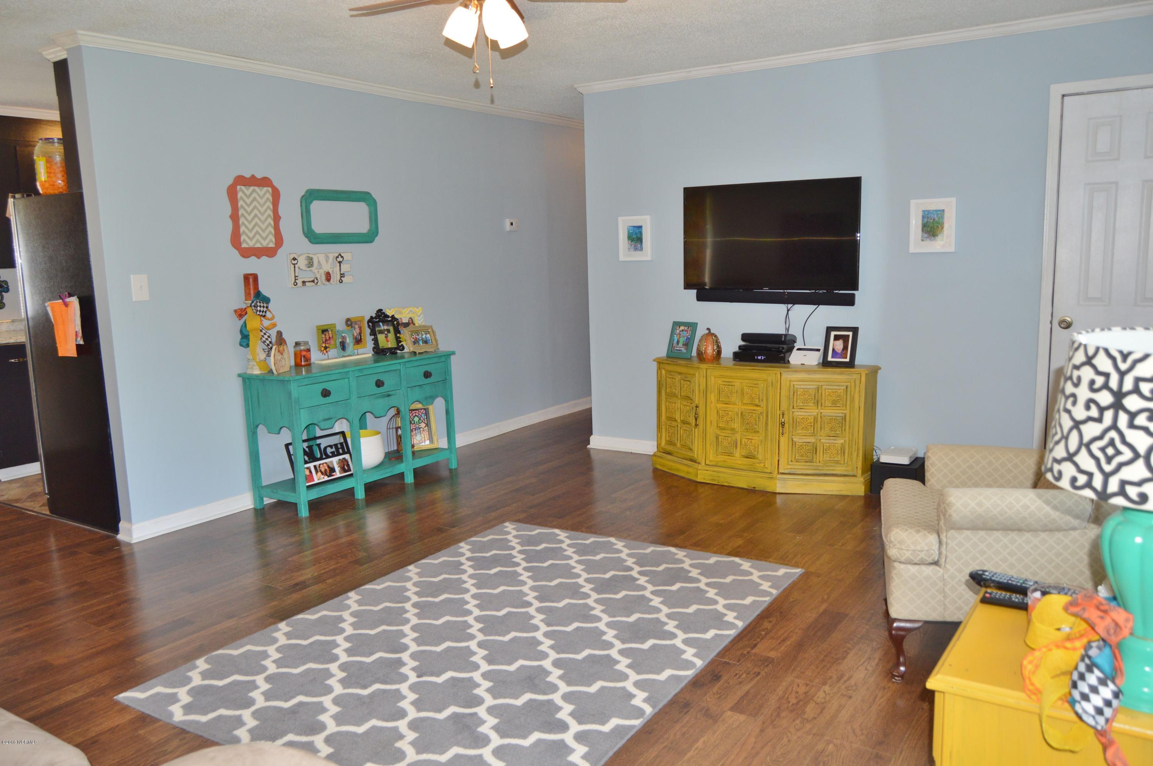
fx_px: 864
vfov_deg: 47.8
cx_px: 576
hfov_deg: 67.4
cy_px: 383
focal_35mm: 27
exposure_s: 1/60
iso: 400
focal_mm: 18
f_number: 4
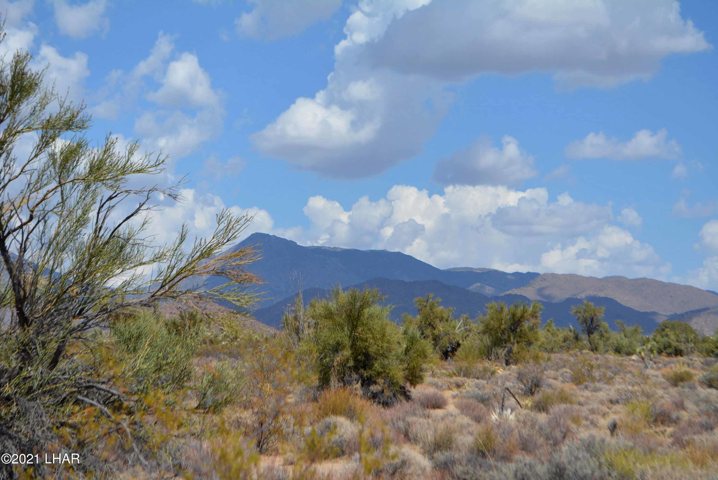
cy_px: 240
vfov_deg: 16.6
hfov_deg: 24.6
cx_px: 359
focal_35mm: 82
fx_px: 1647
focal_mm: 55
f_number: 7.1
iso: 400
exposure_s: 1/2000
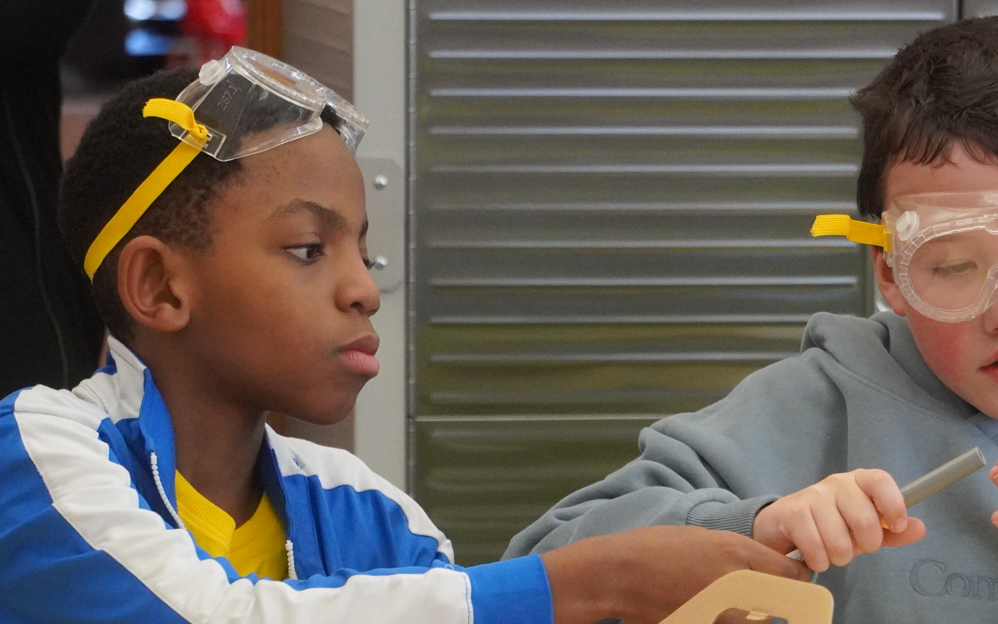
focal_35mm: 339
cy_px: 420
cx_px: 684
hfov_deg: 6.2
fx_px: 9216
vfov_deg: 3.9
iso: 5000
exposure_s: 1/200
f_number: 5.6
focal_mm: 129
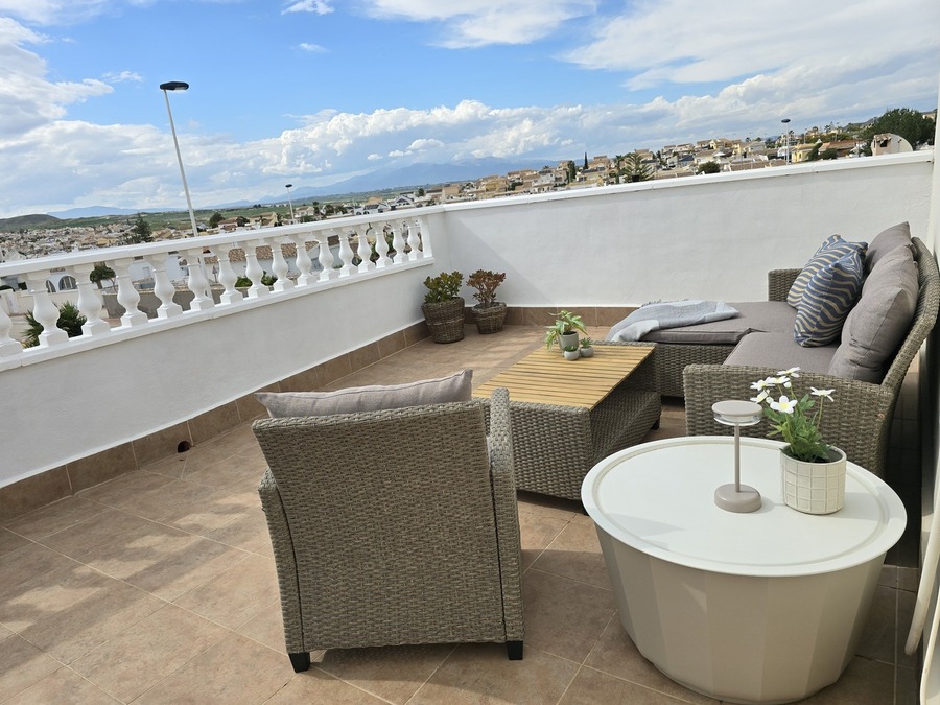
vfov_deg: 58.9
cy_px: 352
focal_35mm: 23
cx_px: 470
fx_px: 625
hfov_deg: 73.9
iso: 12
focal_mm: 6.3
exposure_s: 1/968
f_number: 1.7
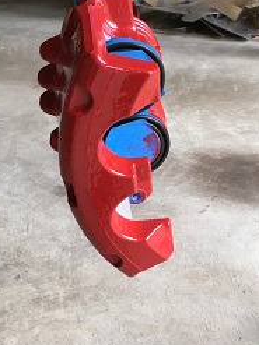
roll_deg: -1.5
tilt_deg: -24.2
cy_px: 151
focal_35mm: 47
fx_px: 469
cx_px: 150
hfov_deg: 30.8
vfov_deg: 40.4
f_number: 2.2
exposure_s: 1/30
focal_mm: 4.15
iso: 40
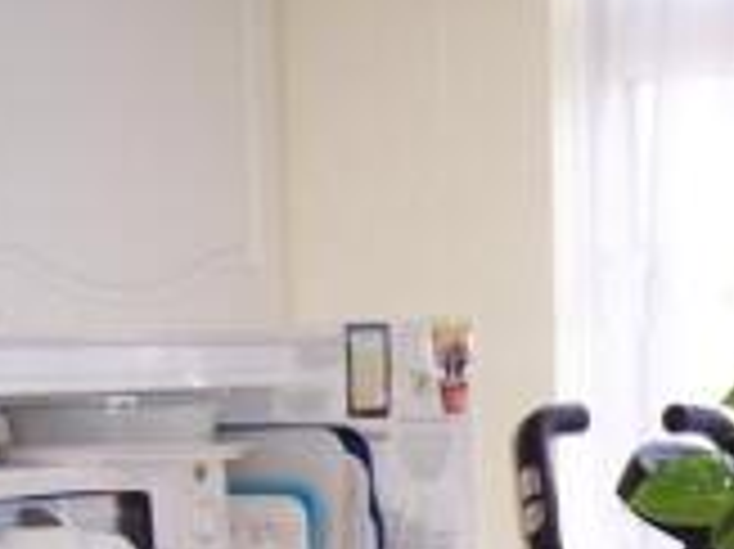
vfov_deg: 10.8
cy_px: 938
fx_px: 2733
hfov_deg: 14.8
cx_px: 858
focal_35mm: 129
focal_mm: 6
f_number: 3
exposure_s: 1/60
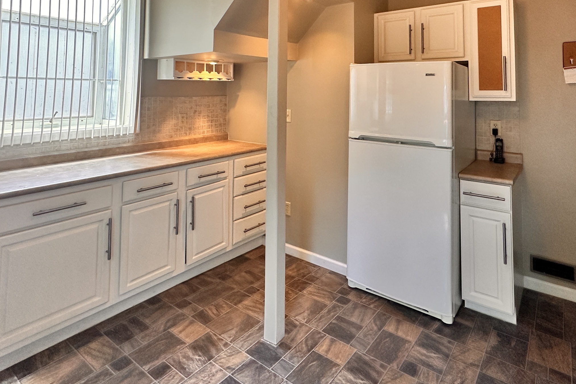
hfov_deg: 78.3
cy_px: 74
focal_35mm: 22
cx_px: 318
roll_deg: -0.9
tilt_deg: +3.3
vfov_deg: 53.2
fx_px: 352
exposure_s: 1/120
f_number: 2.2
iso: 250
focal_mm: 2.22
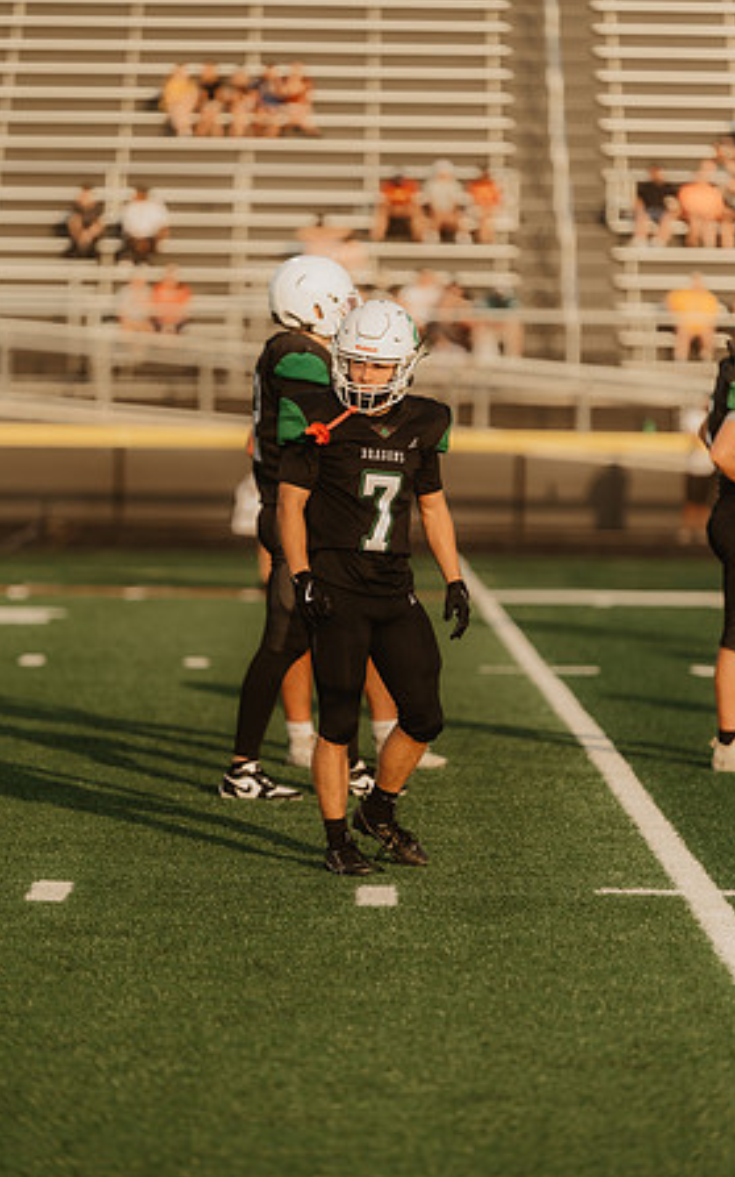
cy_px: 587
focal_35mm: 205
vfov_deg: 10.2
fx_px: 6577
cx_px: 362
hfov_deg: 6.4
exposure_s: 1/6400
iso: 1000
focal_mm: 200
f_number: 2.8
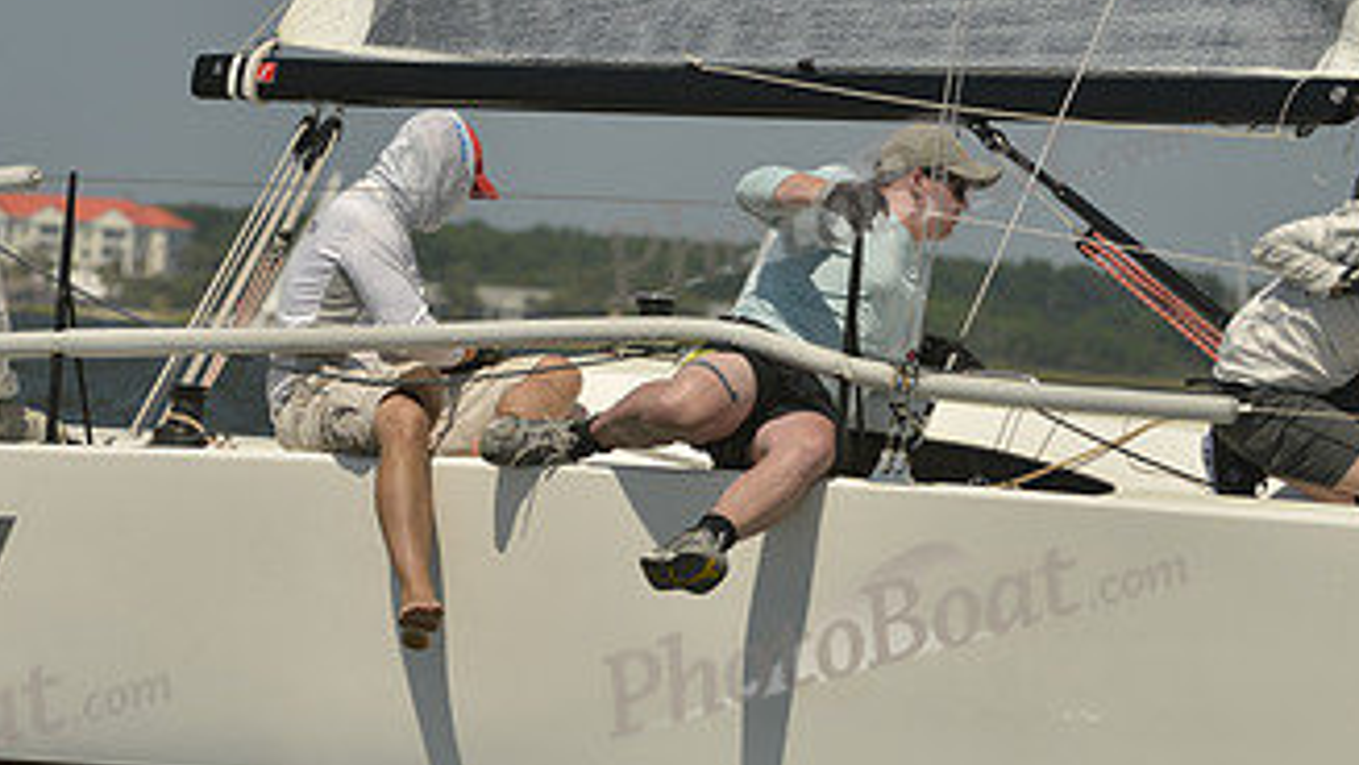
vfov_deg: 2.6
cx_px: 391
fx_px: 16722
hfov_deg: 4.7
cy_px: 472
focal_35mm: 464
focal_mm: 250
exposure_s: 1/1600
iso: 280
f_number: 10
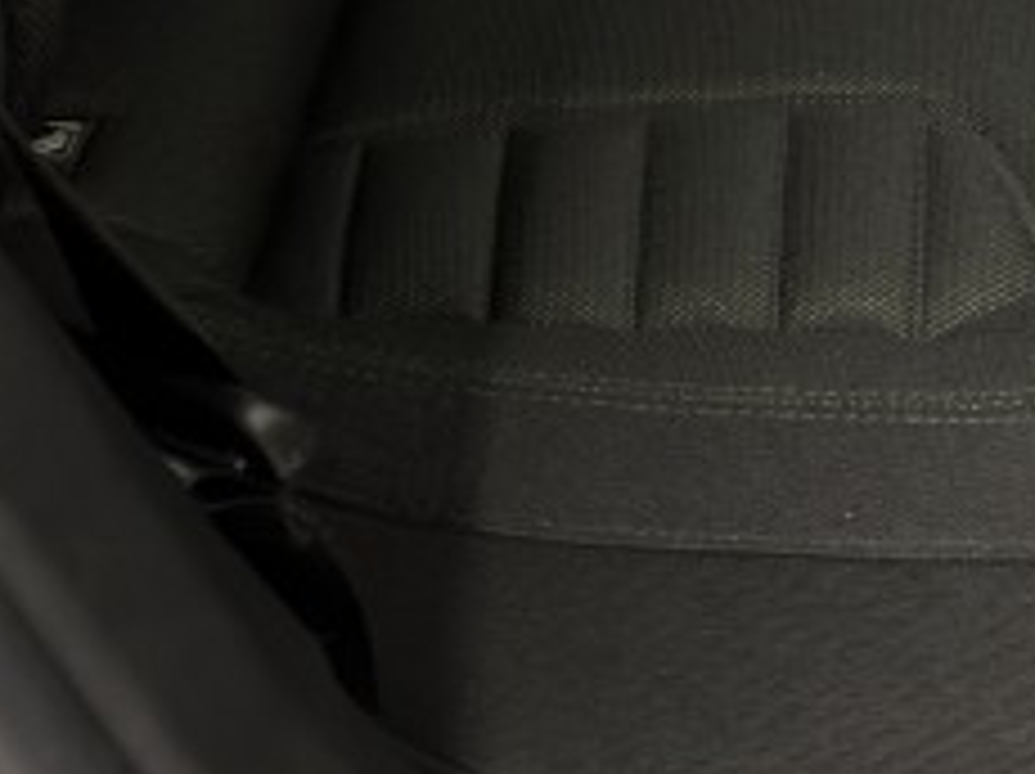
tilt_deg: -27.7
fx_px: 3196
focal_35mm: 107
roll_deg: -11.4
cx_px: 1242
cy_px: -472
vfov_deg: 12.9
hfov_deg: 17.5
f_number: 1.78
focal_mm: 6.76
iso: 800
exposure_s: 1/17
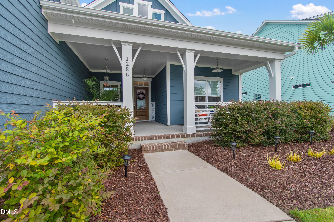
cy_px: 111
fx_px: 139
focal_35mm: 15
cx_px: 167
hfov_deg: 100.4
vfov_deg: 77.3
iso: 100
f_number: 6.3
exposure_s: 1/160
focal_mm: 10
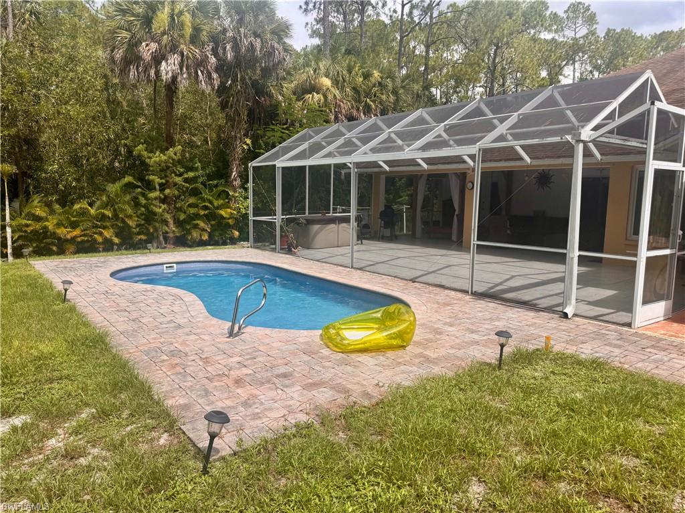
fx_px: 475
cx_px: 342
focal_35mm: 24
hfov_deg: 71.6
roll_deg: -1.1
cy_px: 256
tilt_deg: -7.2
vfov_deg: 56.8
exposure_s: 1/3597
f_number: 1.78
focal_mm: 6.76
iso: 80
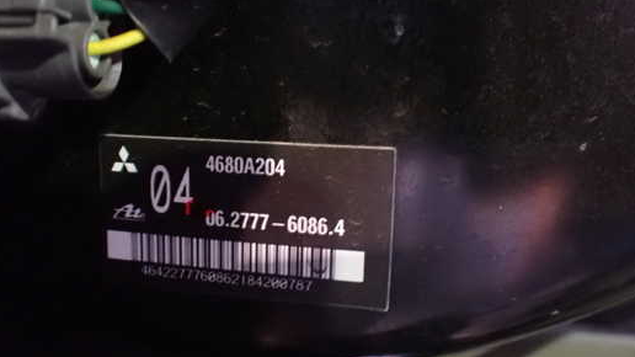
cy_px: 195
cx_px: 284
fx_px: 640
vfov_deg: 31.2
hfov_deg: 52.7
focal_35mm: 38
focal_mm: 5.4
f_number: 2.3
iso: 1600
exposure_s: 1/10
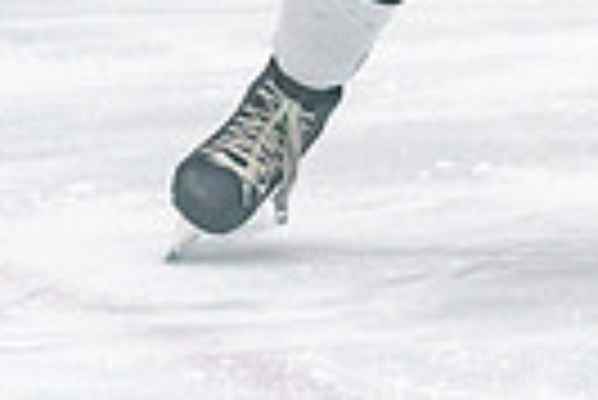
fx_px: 12688
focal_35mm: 763
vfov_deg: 1.8
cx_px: 851
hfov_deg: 2.7
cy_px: -343
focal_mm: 136
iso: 3200
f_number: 2.8
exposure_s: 1/1250
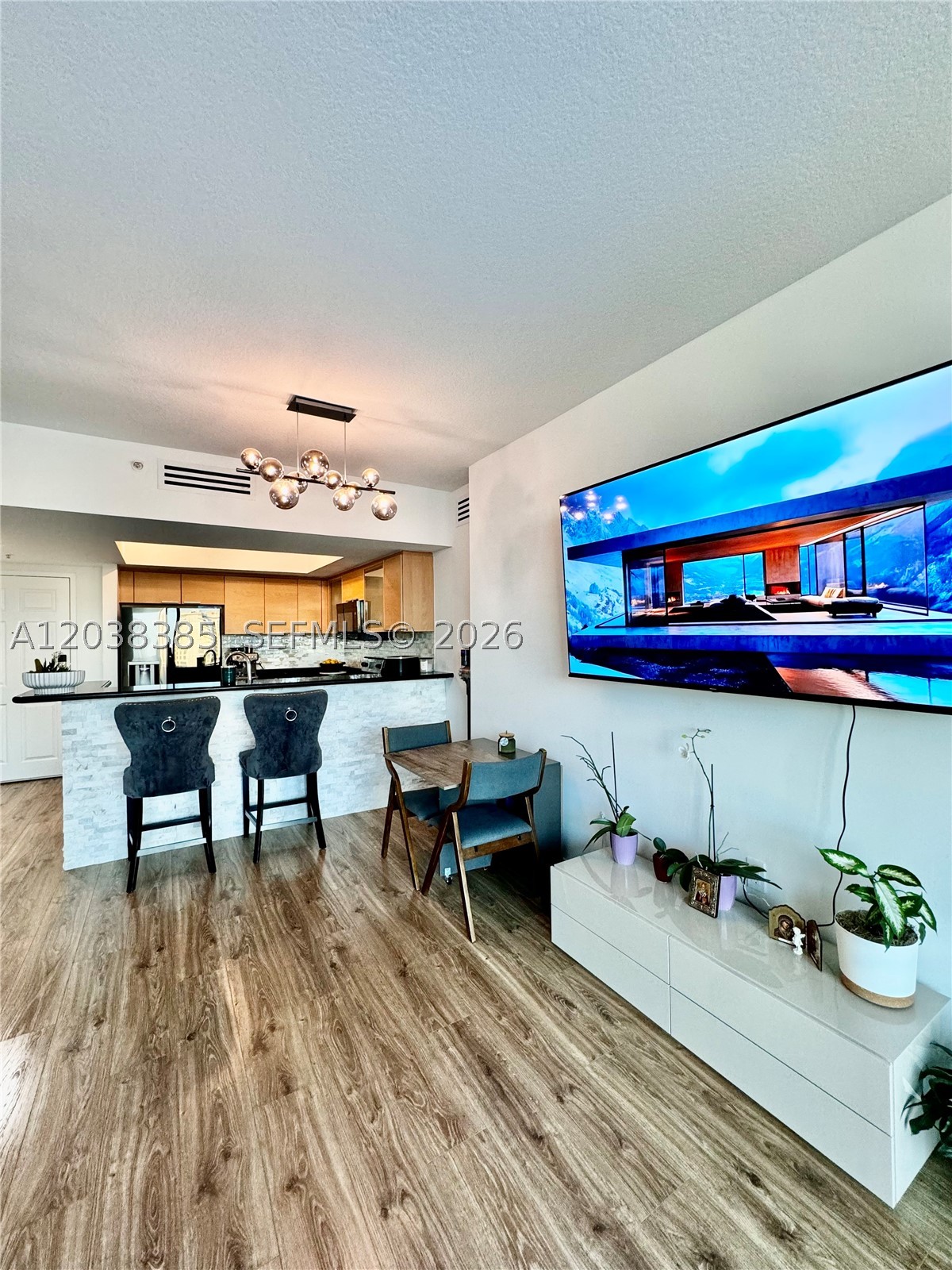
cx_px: 476
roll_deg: +1.0
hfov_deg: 85.7
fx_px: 513
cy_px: 635
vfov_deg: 102.1
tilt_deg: -0.1
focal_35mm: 14
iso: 200
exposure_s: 1/60
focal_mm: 2.22
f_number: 2.2
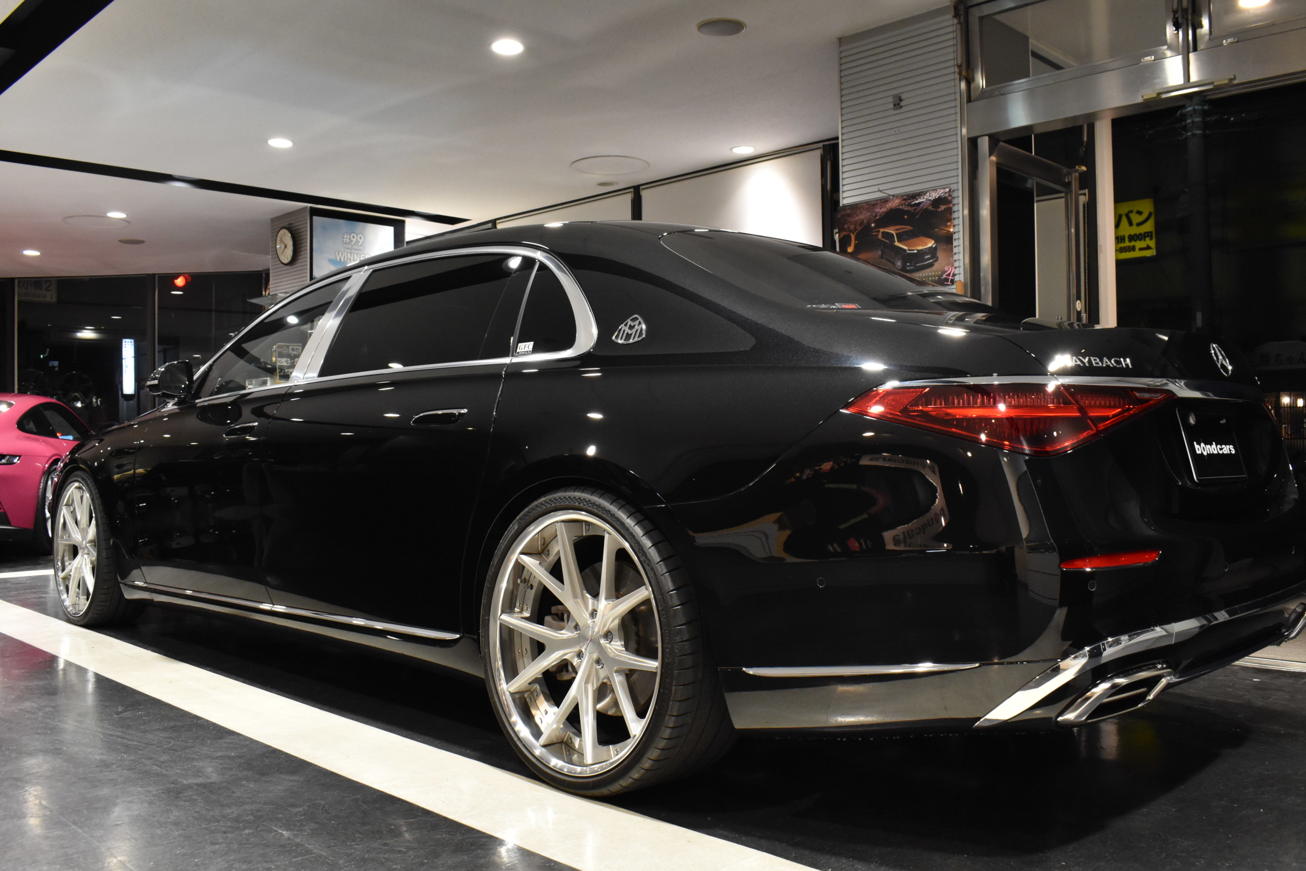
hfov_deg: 60.3
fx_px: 1125
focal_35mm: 31
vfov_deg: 42.3
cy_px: 448
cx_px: 656
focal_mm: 20
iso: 2000
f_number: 8
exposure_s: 1/30
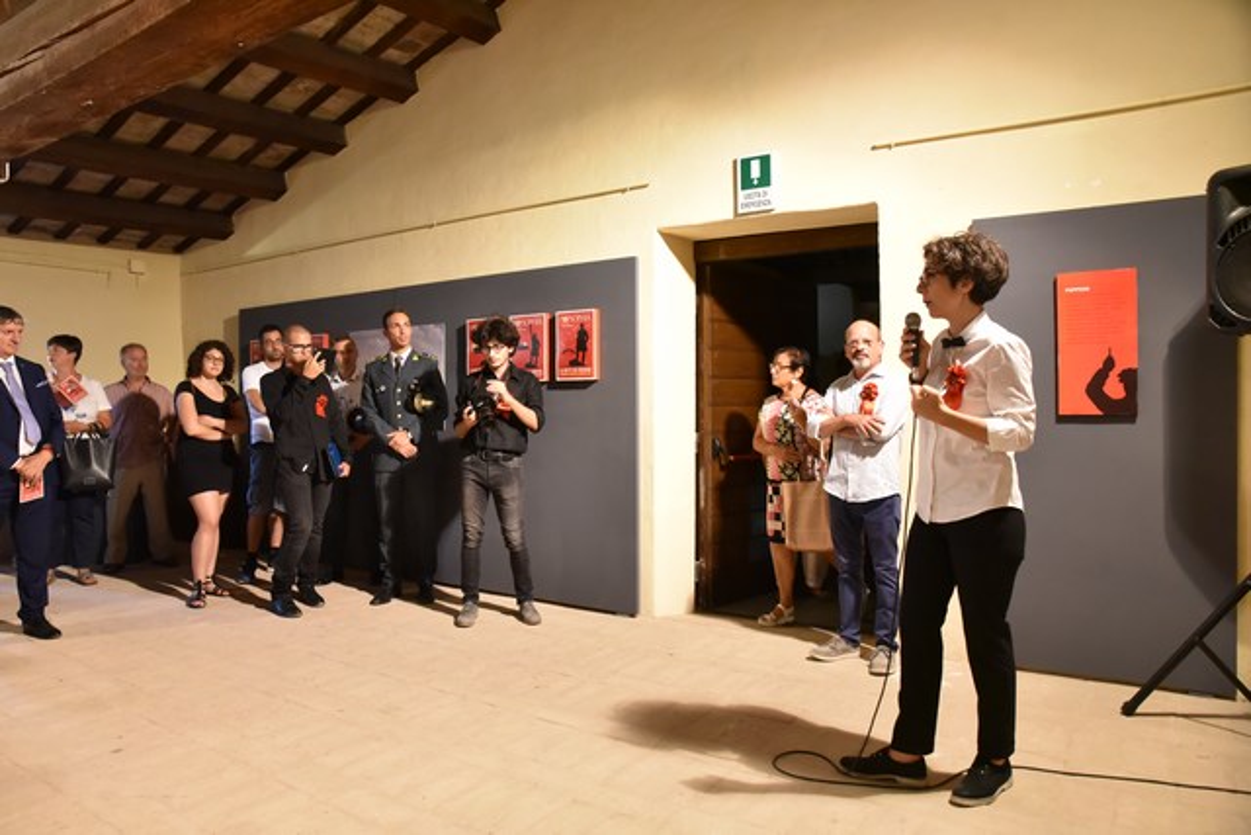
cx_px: 626
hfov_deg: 73.7
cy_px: 418
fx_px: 834
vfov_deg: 53.2
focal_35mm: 24
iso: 8000
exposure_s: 1/125
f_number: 5
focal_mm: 24
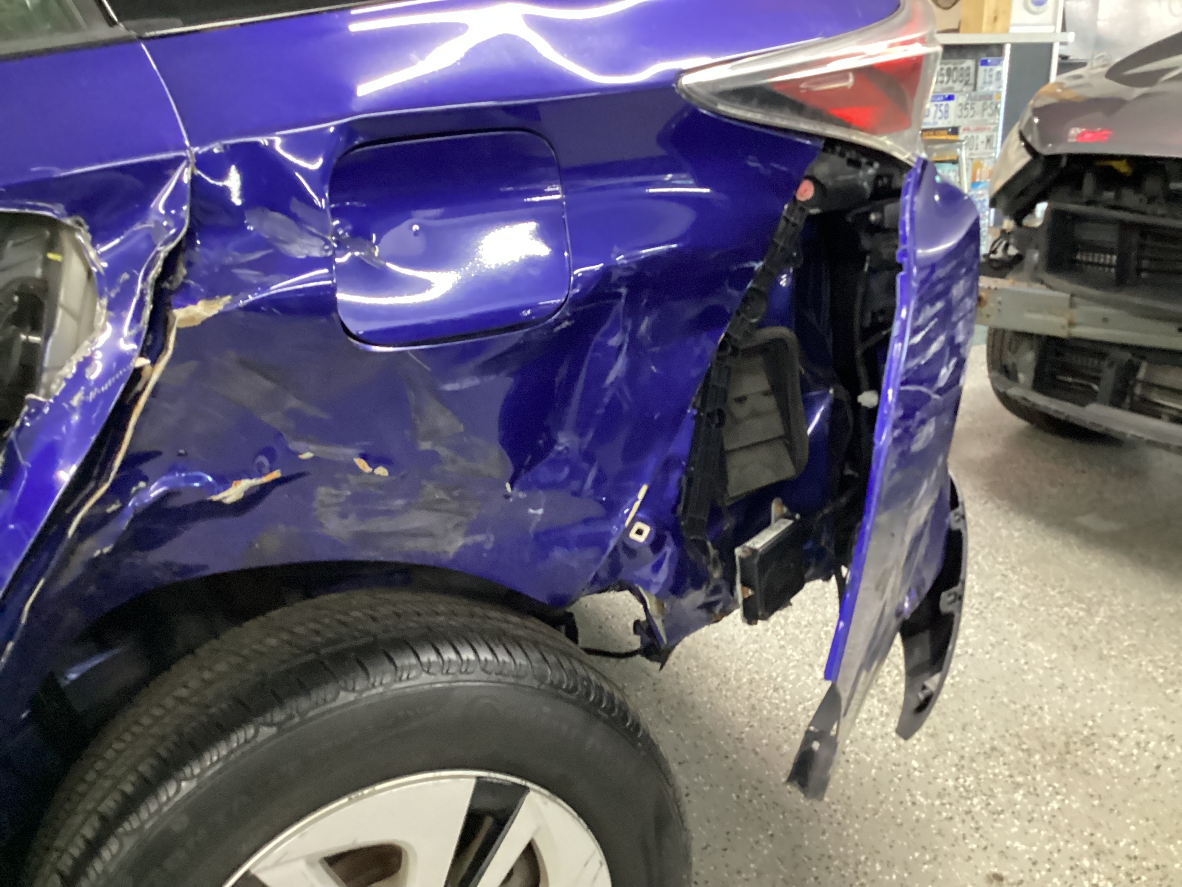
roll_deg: +1.8
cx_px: 591
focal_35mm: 31
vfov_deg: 45.4
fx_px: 1059
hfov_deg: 58.4
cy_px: 444
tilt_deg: -21.0
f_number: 2.4
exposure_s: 1/30
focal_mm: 3.3
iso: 640
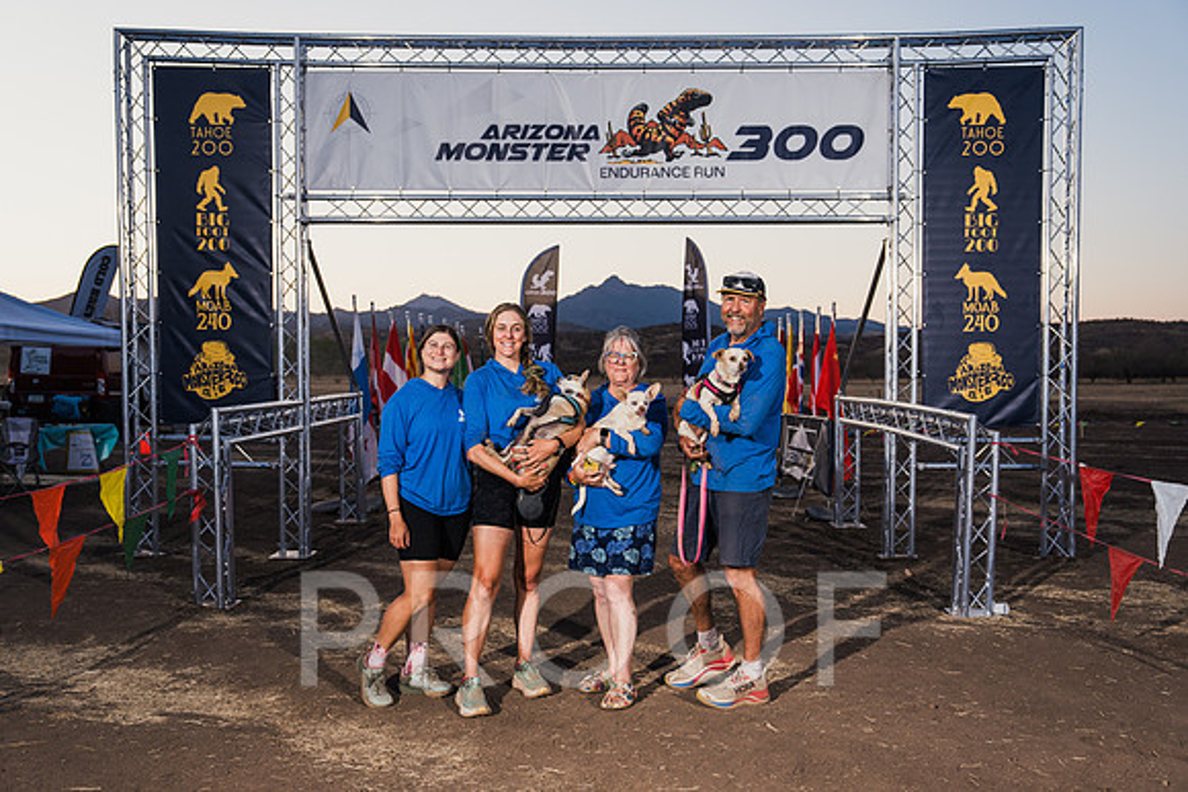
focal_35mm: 36
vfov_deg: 36.9
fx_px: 1187
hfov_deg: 53.2
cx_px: 594
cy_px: 396
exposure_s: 1/160
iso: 400
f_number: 3.5
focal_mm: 35
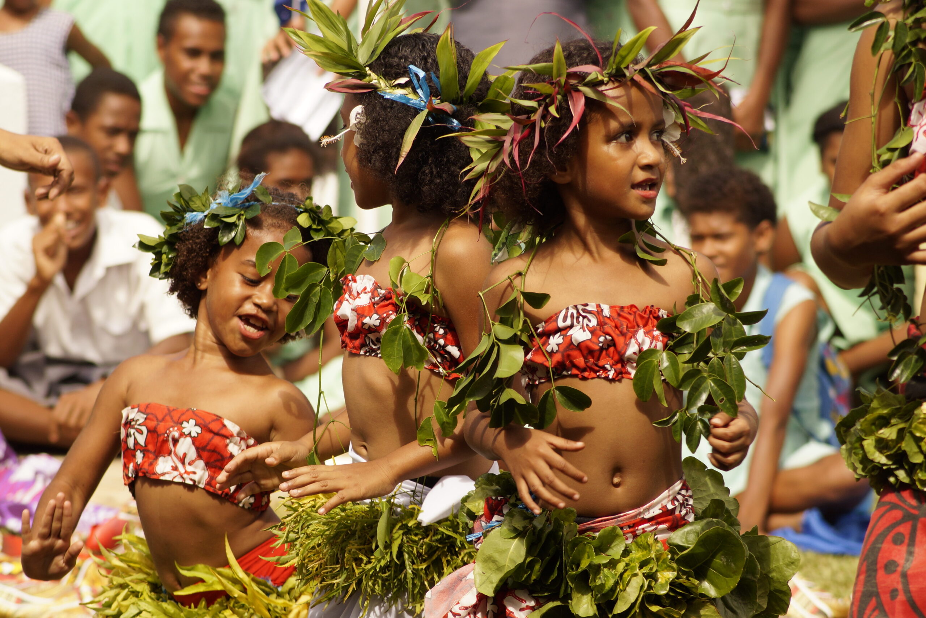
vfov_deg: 6.1
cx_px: 463
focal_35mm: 225
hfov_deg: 9.1
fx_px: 5788
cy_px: 309
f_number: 5.6
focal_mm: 150
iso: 200
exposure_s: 1/500
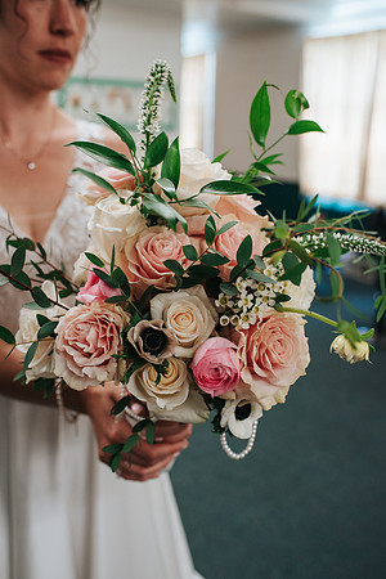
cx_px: 193
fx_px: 563
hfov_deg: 37.9
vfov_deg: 54.4
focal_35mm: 35
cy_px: 290
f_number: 3.2
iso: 1000
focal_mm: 35
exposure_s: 1/125
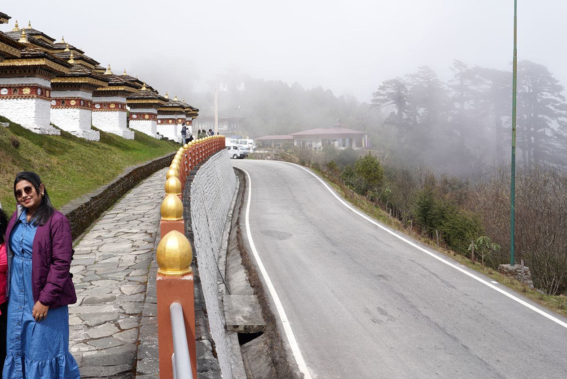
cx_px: 181
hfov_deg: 49.6
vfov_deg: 34.8
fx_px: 599
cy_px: 128
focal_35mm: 38
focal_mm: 24
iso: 100
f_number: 13
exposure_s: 1/100
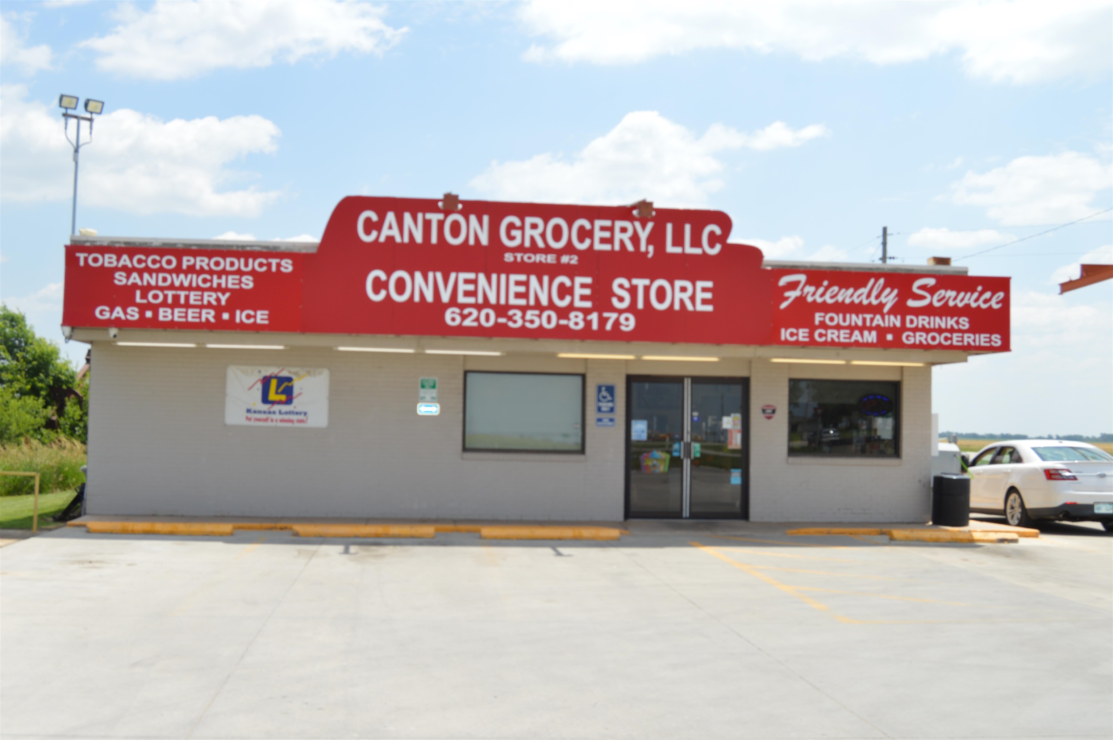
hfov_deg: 49.6
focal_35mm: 39
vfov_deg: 34.1
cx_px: 556
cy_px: 370
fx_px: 1205
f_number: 10
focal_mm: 26
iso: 100
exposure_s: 1/200
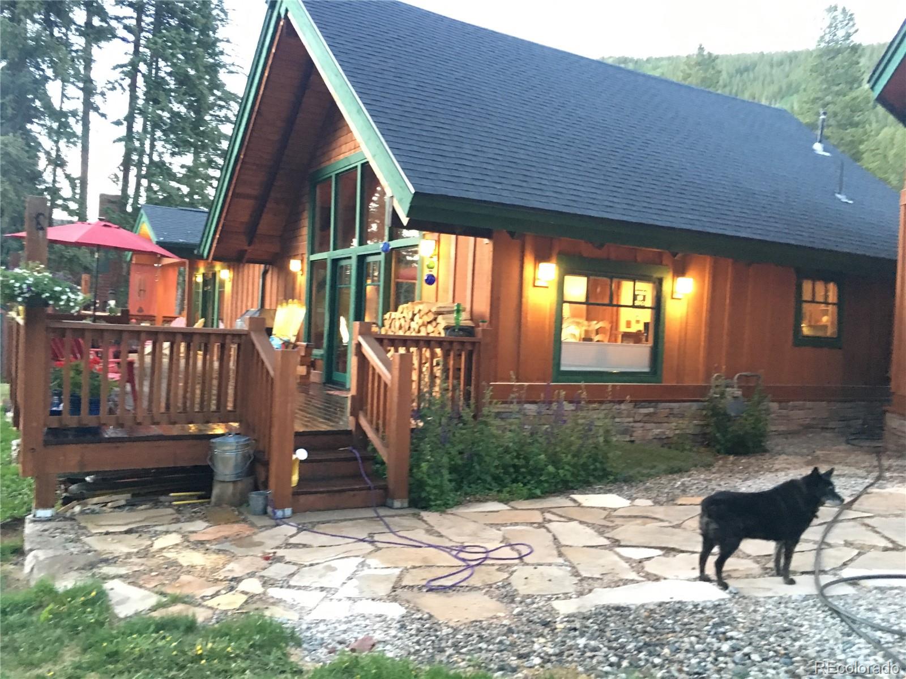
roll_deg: -2.7
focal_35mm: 29
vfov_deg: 48.2
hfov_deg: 61.7
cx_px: 453
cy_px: 340
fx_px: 759
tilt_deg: +1.0
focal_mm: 4.15
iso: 320
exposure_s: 1/15
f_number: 2.2
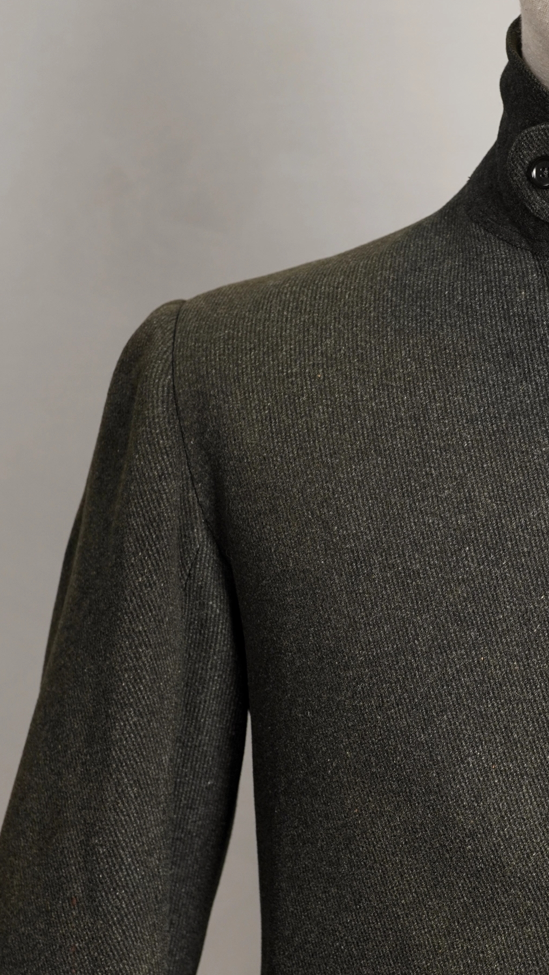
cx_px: 482
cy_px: 466
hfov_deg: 15.0
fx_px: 2071
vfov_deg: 26.5
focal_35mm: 80
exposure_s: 1/40
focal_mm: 32
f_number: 5
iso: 320
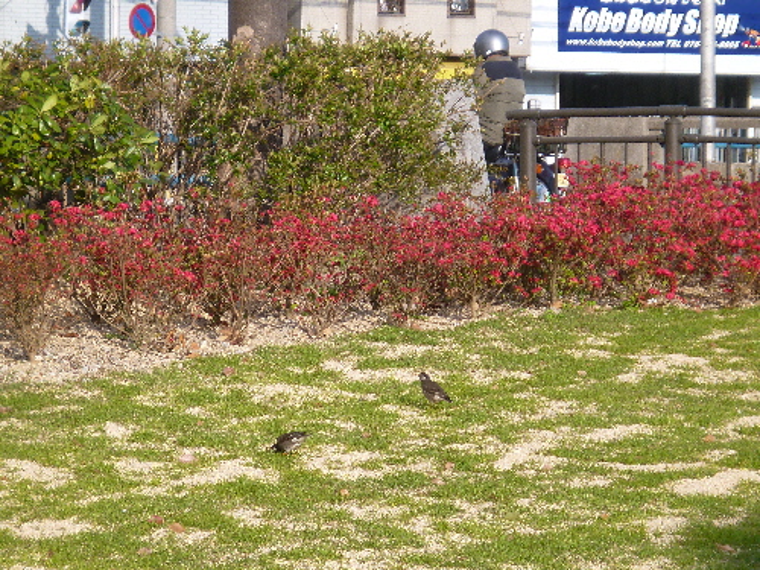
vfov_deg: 9.5
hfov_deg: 12.7
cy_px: 285
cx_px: 380
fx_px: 3425
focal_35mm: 156
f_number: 5.9
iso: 100
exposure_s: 1/200
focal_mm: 21.5
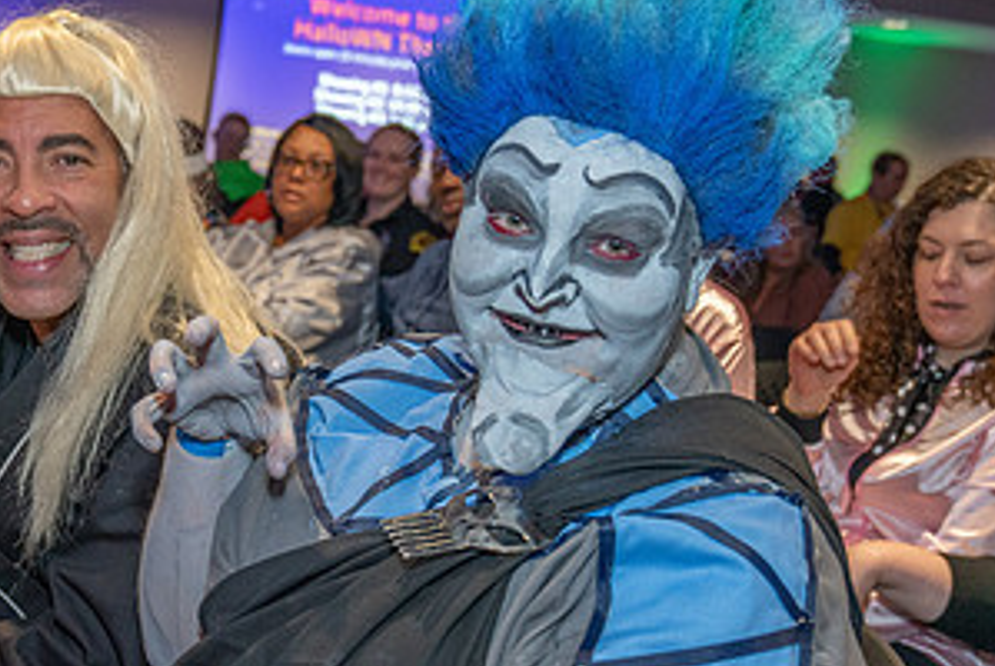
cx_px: 290
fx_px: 1715
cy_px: 431
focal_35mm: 62
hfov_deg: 31.9
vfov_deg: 21.9
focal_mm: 32
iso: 2500
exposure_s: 1/160
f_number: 4
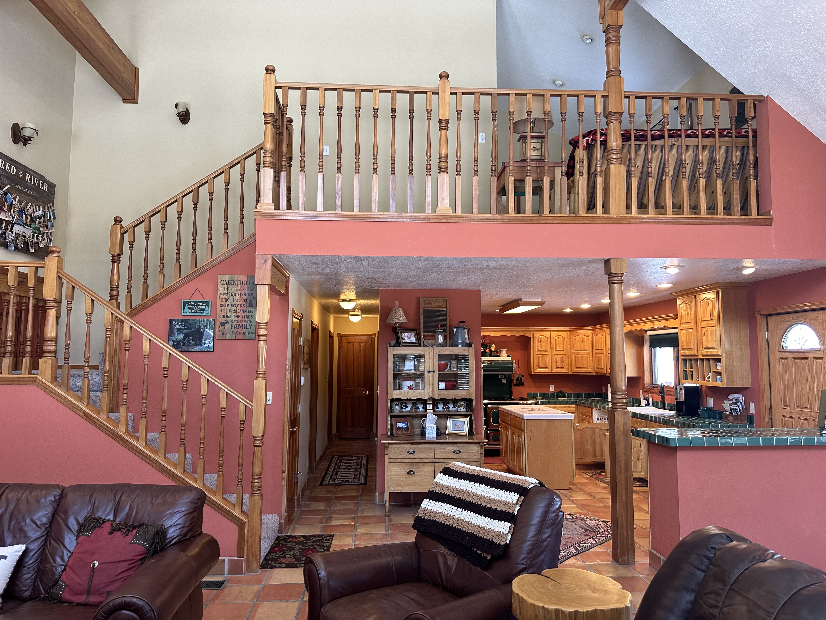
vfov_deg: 56.8
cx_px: 413
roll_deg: -0.3
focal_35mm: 24
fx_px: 573
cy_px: 310
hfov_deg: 71.6
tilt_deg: +4.2
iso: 200
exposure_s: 1/120
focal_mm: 6.86
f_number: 1.78
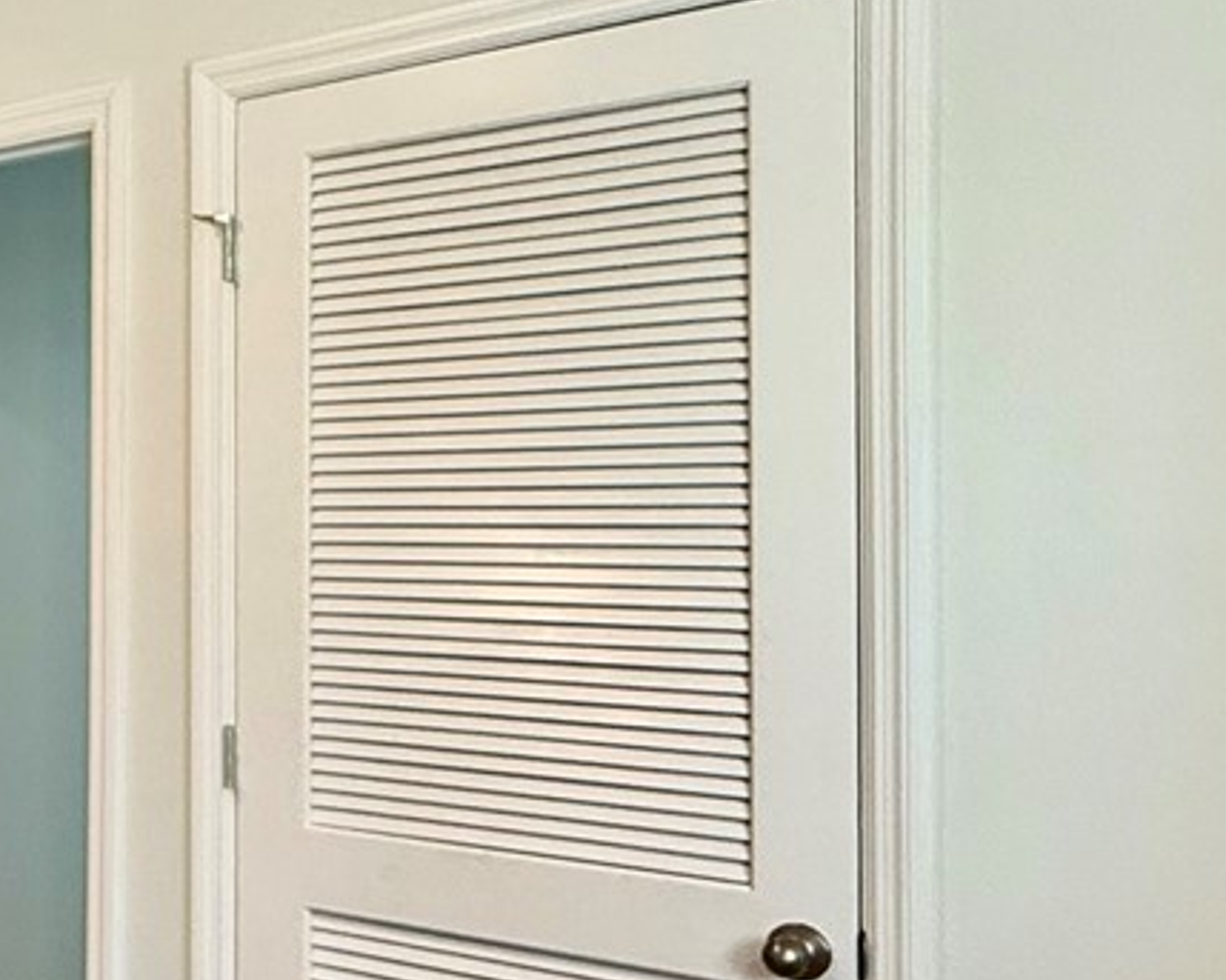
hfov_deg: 30.8
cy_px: 509
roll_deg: -1.0
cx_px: -257
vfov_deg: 29.7
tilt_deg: +1.5
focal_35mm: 51
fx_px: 1850
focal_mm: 2.22
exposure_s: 1/120
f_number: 2.2
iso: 320
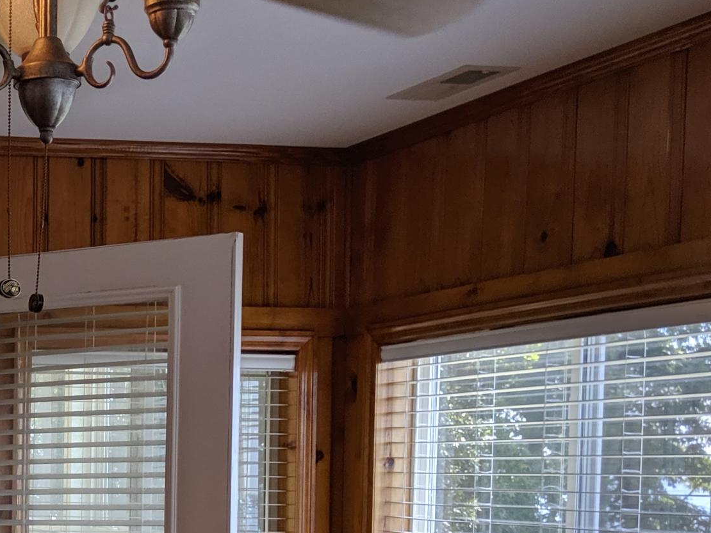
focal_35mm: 73
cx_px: -200
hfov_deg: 23.7
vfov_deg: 19.5
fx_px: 1499
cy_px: 550
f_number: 1.8
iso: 55
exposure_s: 1/340
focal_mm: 4.44
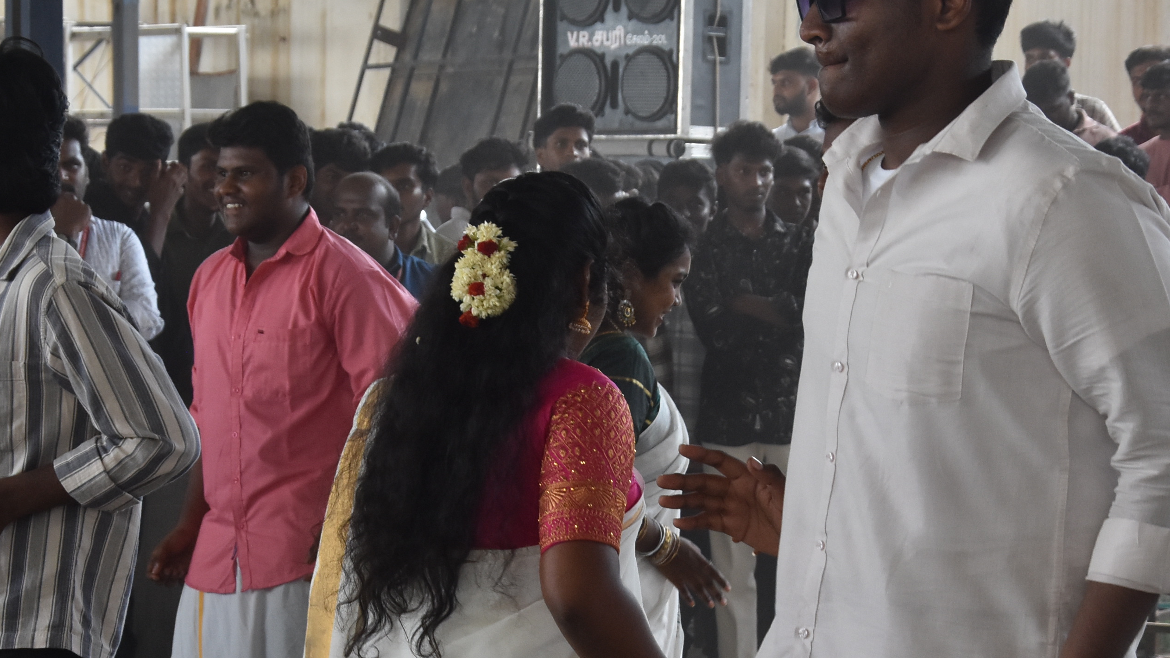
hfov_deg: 17.0
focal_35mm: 126
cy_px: 405
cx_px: 588
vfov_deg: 9.6
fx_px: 3907
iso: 800
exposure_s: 1/250
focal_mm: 45
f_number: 8
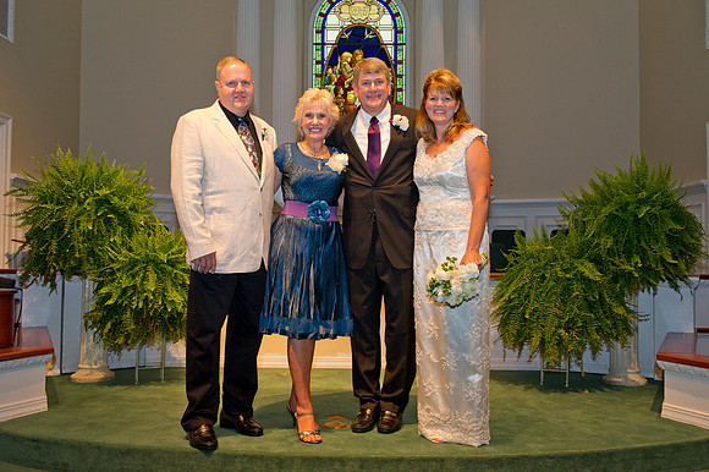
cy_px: 236
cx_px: 354
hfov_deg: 58.7
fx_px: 630
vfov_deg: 41.1
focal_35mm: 32
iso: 1600
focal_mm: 32
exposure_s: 1/80
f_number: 4.5
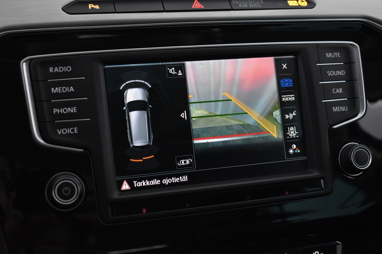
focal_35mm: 52
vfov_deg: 25.8
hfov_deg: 37.9
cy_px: 127
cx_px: 191
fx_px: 557
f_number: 4.5
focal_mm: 35
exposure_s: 1/50
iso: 3200
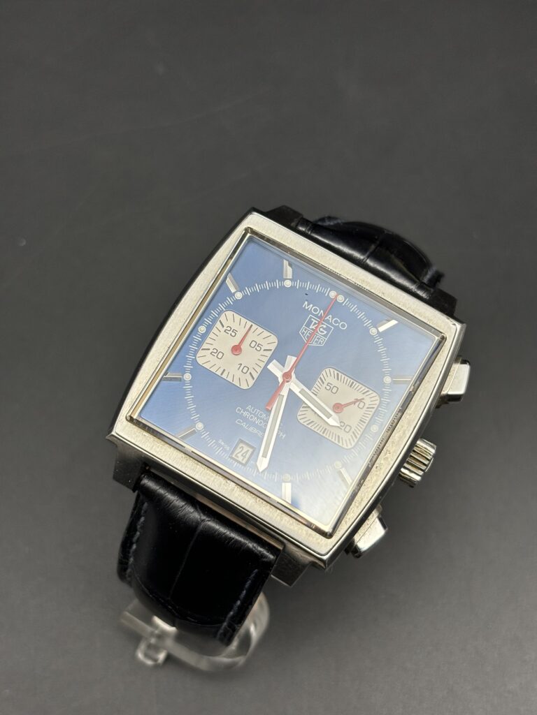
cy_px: 358
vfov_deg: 36.8
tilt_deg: -67.0
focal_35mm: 52
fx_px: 1076
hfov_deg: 28.0
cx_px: 268
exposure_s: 1/100
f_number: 1.6
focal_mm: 5.96
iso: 40
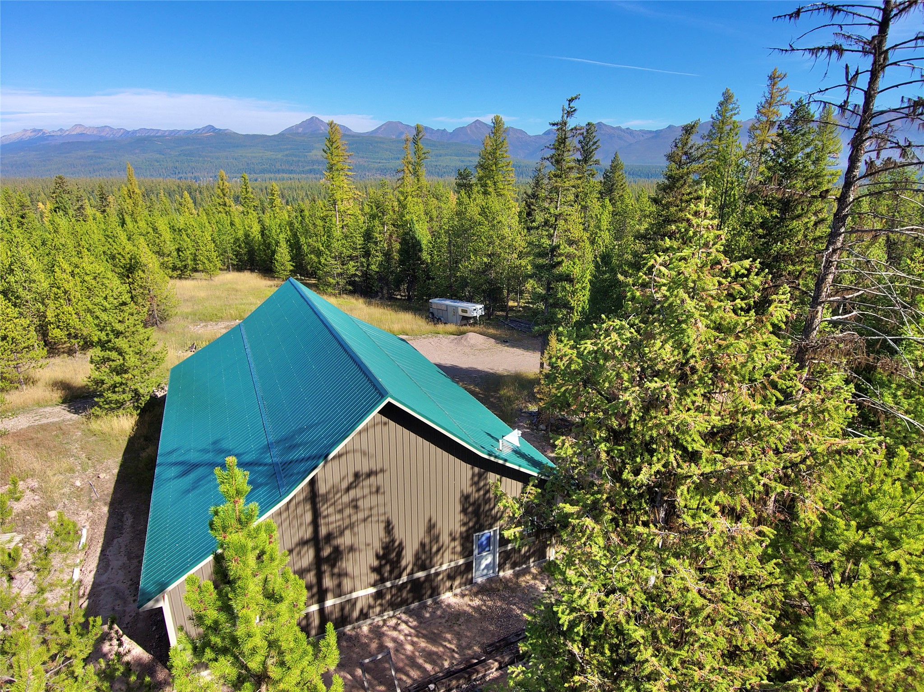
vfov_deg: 63.4
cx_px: 462
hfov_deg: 79.0
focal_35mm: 21
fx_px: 560
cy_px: 346
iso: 100
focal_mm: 3.7
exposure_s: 1/976
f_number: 2.8
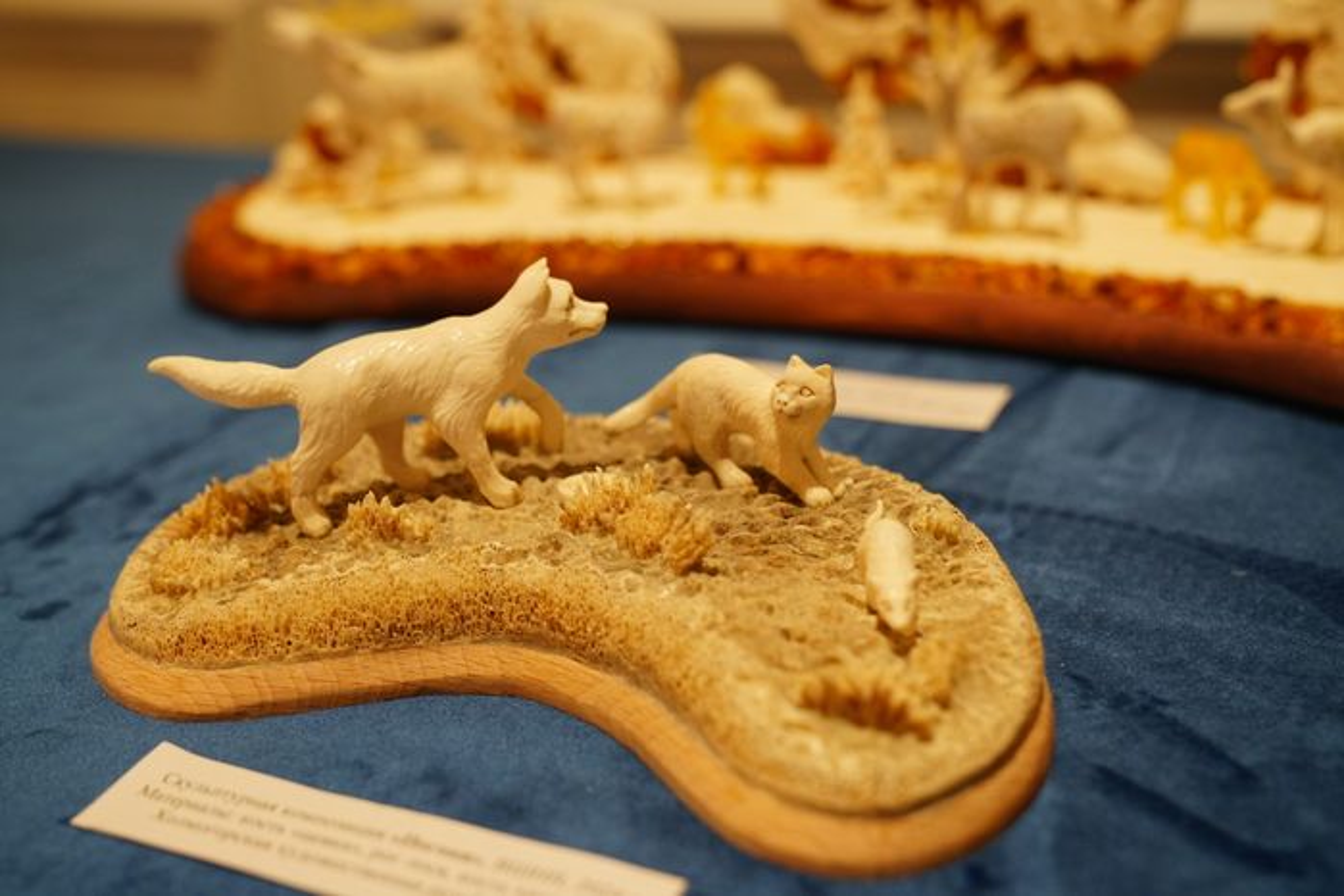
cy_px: 448
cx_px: 672
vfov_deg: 31.2
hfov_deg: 45.4
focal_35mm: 43
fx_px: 1605
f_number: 4
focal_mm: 43
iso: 1600
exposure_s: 1/125
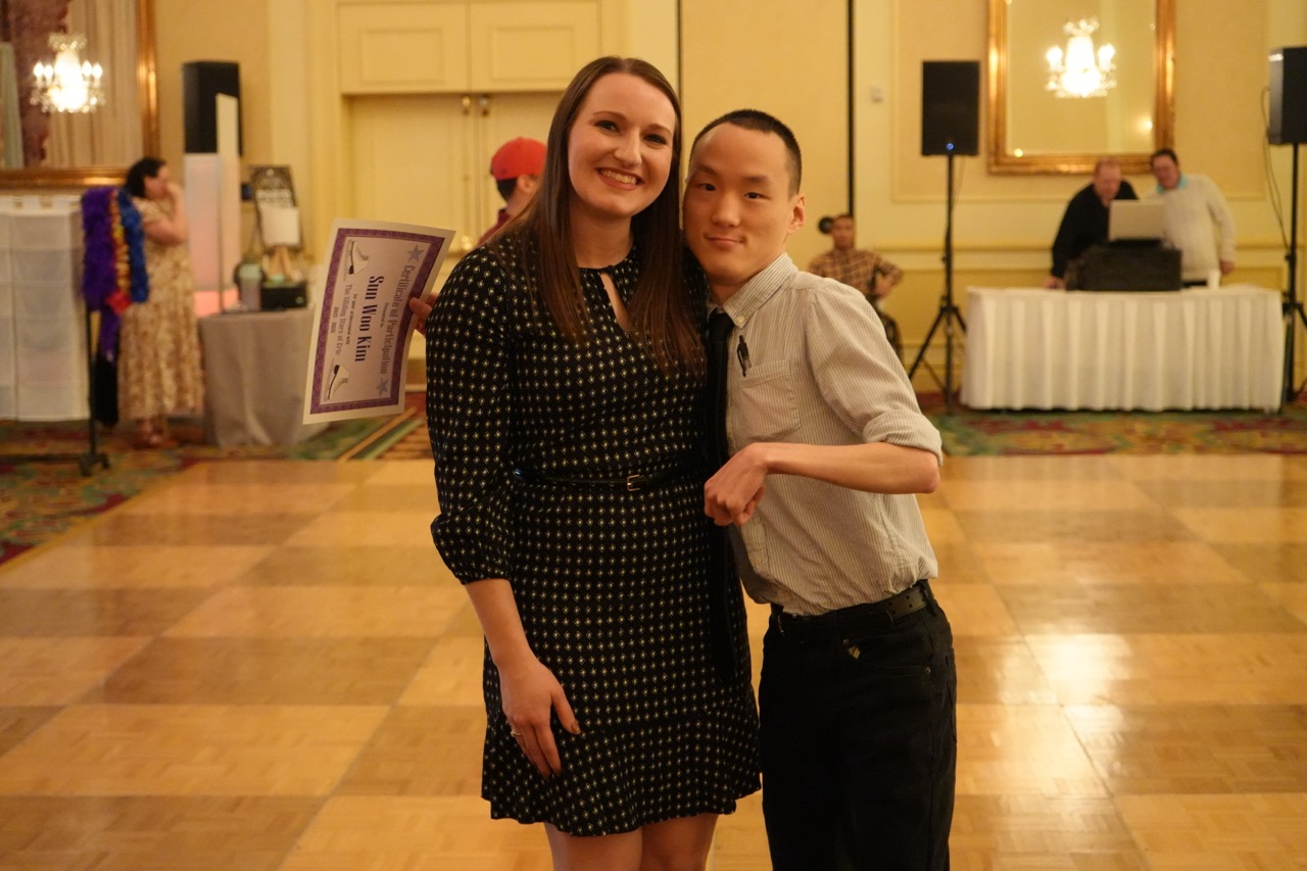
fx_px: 2142
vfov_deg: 23.0
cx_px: 654
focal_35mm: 59
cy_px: 436
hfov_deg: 33.9
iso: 12800
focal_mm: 59
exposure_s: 1/100
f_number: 5
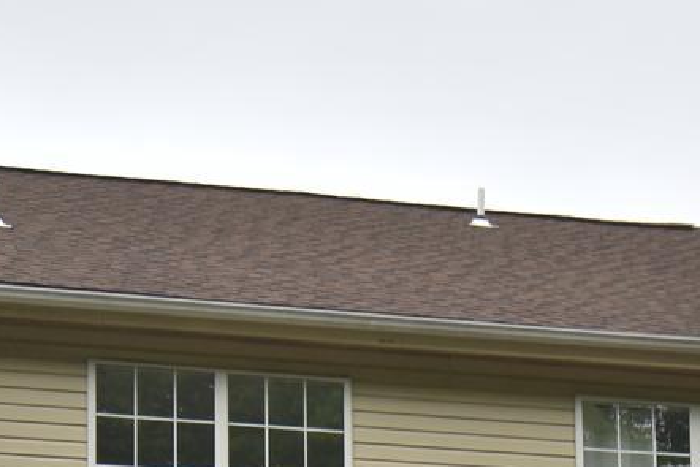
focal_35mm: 139
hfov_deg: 14.7
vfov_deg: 9.2
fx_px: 2704
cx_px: 524
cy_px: 949
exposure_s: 1/200
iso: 100
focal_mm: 20
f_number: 5.6
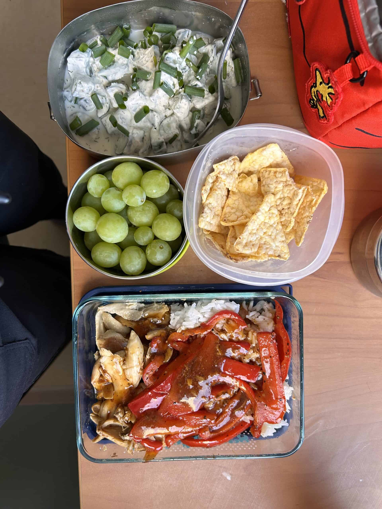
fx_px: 383
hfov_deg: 53.1
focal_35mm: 26
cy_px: 254
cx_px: 191
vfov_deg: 67.3
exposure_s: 1/121
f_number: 1.5
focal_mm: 5.7
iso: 100
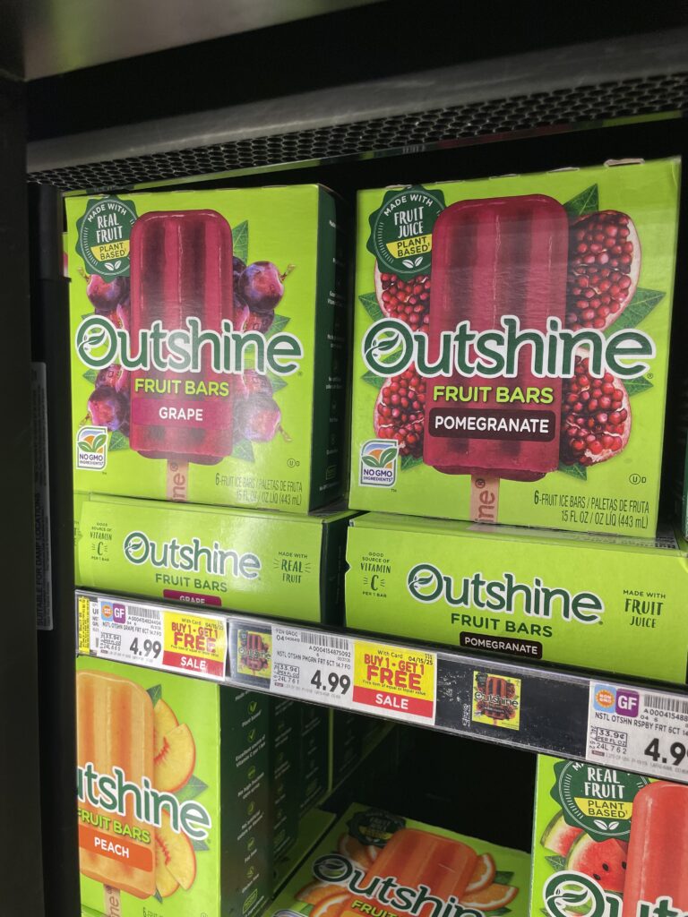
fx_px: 689
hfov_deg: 53.1
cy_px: 458
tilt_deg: -5.1
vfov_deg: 67.3
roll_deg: +0.2
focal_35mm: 26
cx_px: 344
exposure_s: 1/120
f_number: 1.6
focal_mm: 4.2
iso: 64
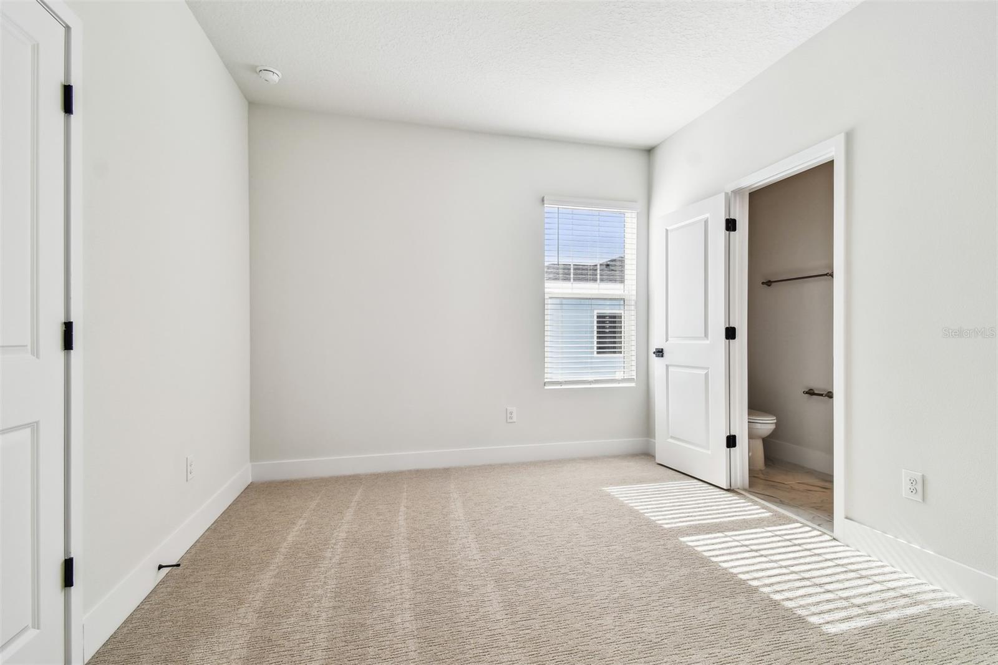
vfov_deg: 77.3
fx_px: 416
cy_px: 332
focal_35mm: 15
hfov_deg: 100.4
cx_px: 499
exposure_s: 1/30
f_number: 7.1
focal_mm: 10
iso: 100
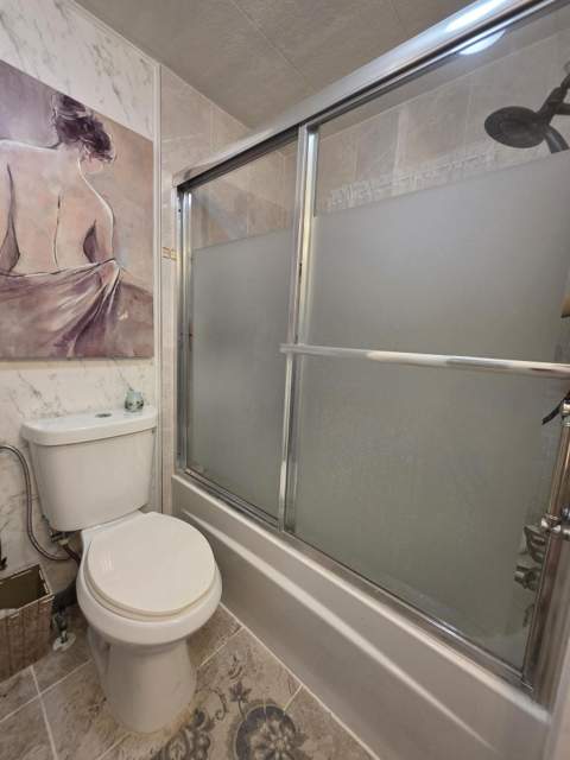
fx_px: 285
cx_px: 285
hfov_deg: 89.9
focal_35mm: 13
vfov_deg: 106.2
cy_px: 380
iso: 160
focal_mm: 2.2
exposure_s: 1/60
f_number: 1.9
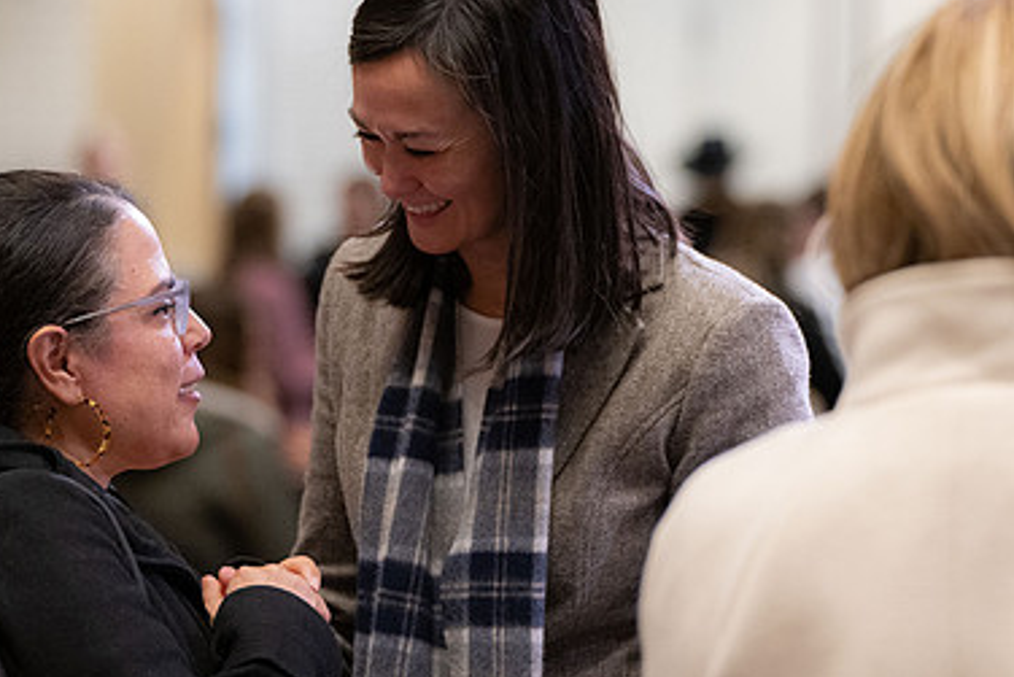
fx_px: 6283
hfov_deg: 9.2
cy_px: 280
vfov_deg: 6.2
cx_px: 472
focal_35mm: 223
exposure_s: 1/250
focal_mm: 115
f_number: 2.8
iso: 3200
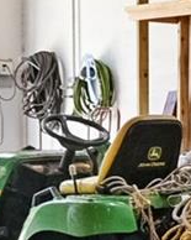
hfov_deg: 11.5
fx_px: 820
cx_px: 418
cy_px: 114
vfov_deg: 16.6
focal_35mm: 116
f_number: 7.1
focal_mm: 10
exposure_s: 1/200
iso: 1000
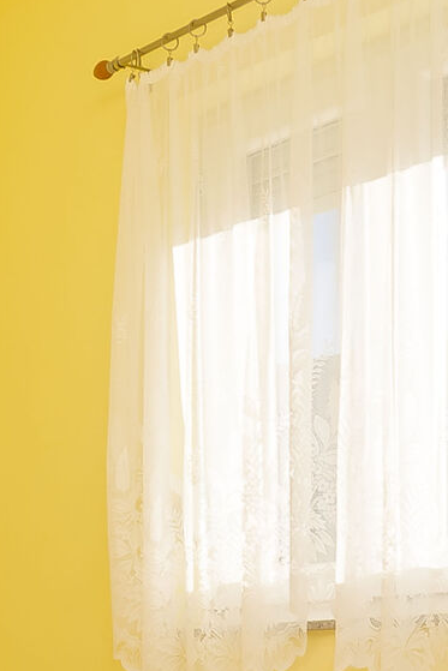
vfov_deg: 23.2
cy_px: 733
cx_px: 121
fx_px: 1539
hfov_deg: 16.5
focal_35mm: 82
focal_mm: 11
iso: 100
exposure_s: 1/200
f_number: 7.1
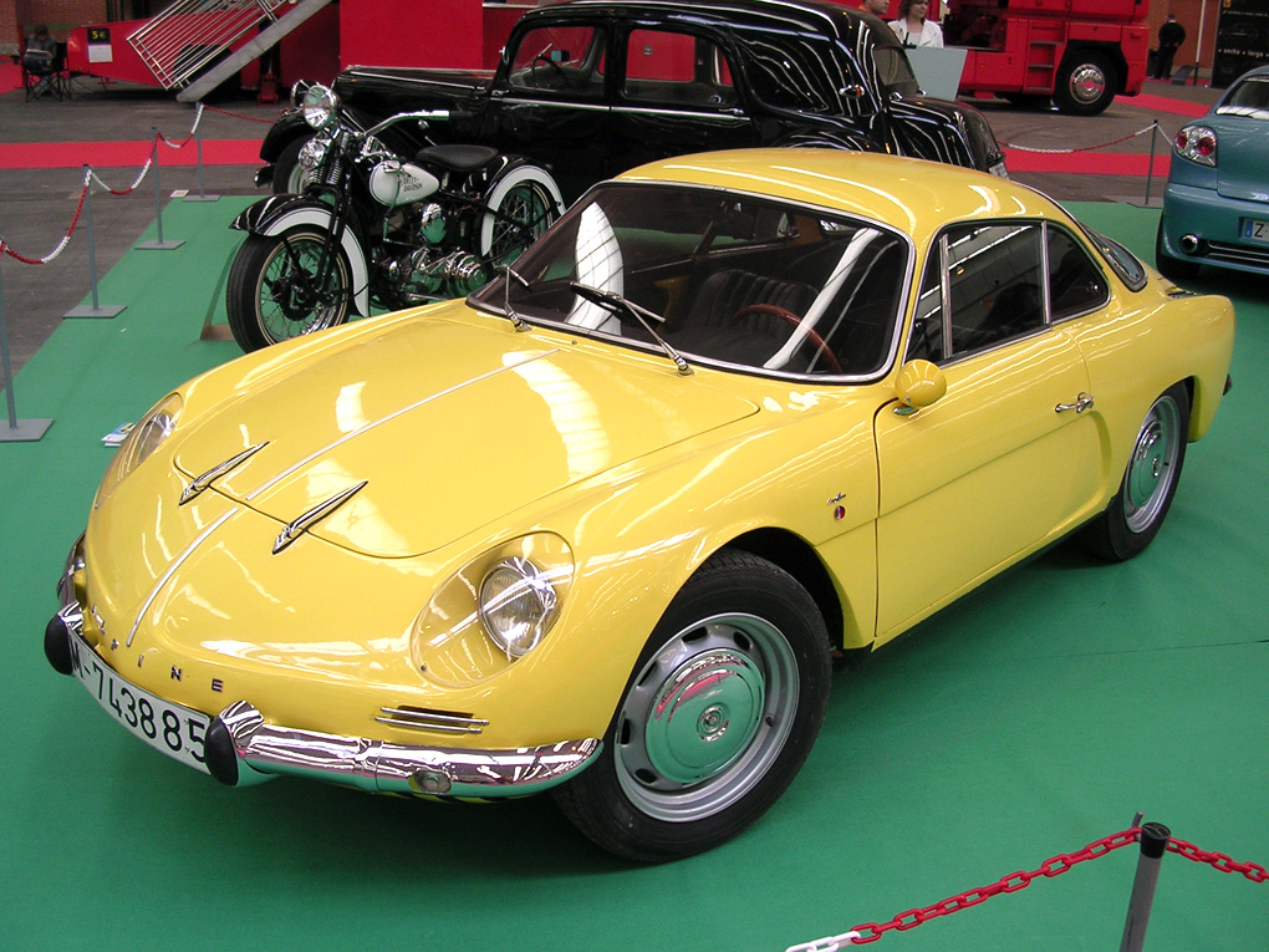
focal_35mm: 38
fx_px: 1393
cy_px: 476
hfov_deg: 49.0
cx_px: 634
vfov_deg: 37.7
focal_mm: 5.8
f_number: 2.8
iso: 100
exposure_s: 1/93.4
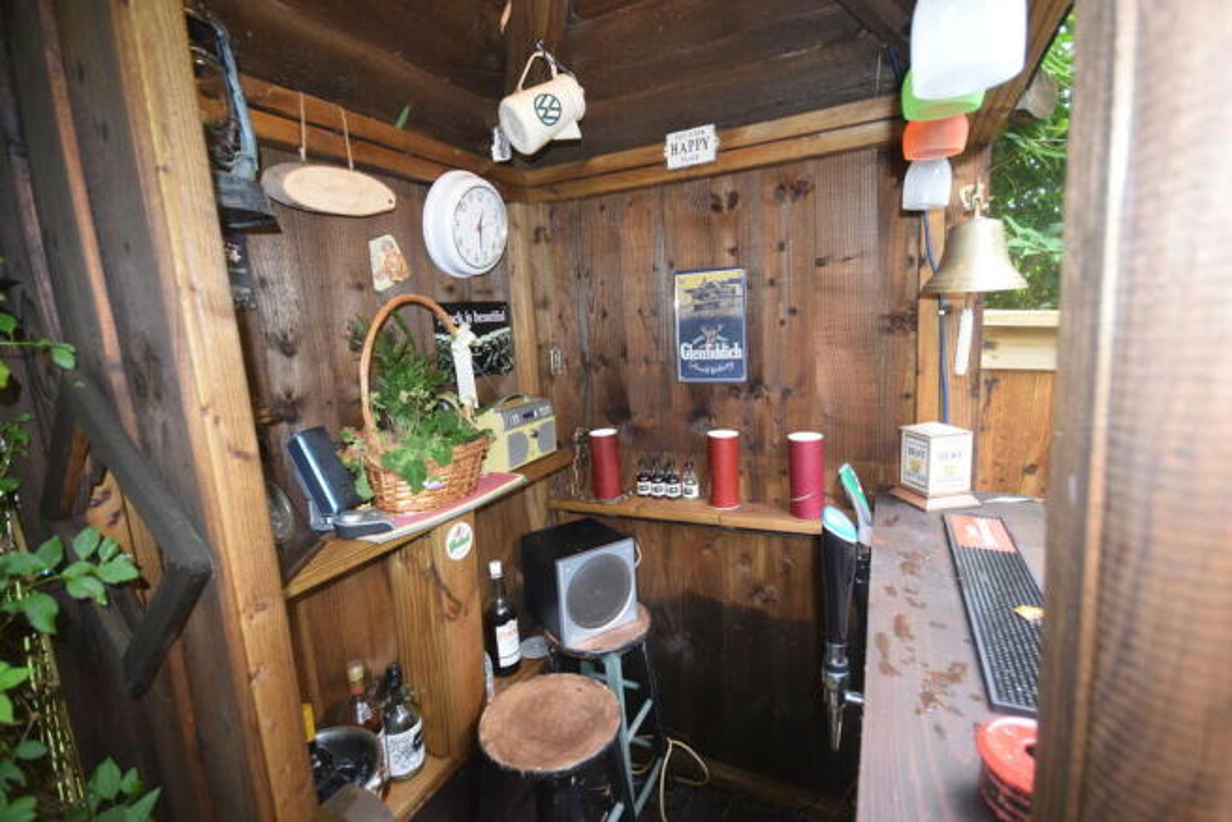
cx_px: 616
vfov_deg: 72.1
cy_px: 411
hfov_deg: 95.0
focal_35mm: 16
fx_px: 565
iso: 1800
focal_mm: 11
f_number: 4.2
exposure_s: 1/60
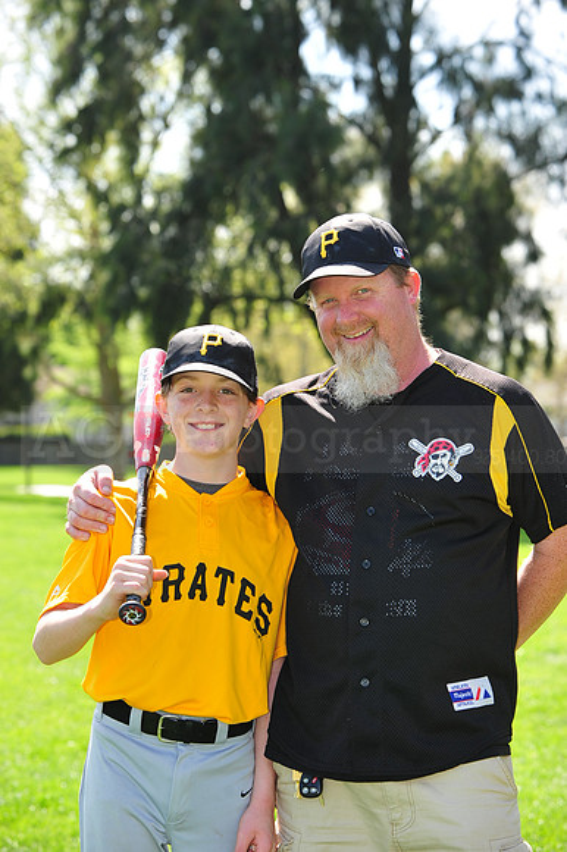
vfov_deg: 17.1
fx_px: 2838
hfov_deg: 11.4
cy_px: 426
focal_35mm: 120
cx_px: 284
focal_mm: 120
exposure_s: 1/160
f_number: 7.1
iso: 200
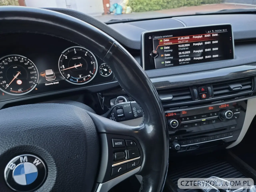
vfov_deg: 58.9
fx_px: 170
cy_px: 96
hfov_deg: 73.9
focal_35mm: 23
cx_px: 128
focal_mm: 5.54
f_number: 1.8
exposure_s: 1/40
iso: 250
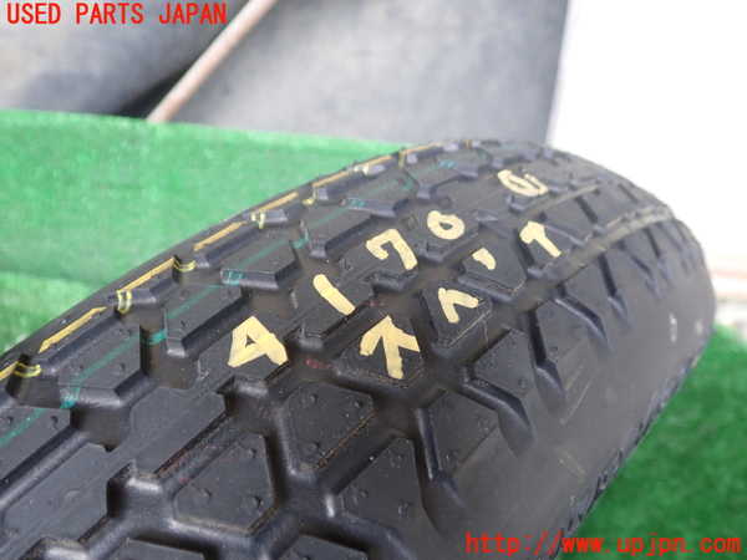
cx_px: 374
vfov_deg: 46.8
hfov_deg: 60.0
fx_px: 647
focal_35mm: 30
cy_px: 280
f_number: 2.3
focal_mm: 5.4
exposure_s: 1/60
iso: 200
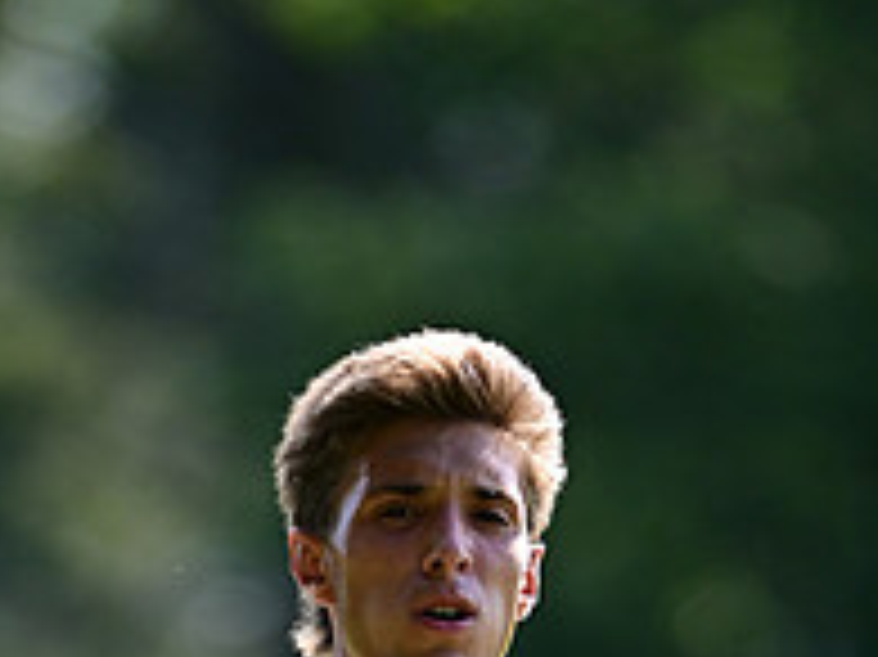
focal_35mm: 859
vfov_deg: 1.7
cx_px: 286
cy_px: 1251
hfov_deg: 2.3
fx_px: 21774
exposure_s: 1/2500
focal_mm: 300
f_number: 2.8
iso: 450
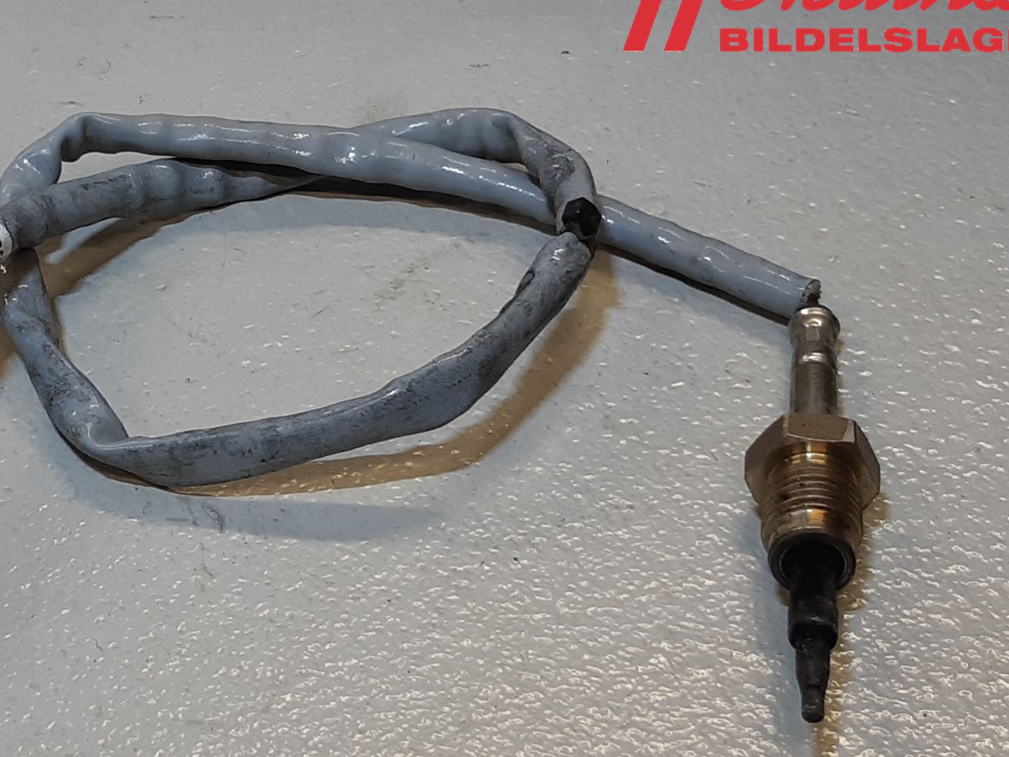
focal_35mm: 38
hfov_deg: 48.1
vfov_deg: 37.5
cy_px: 483
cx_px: 328
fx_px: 1108
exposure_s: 1/100
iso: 64
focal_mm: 3.93
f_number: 1.7
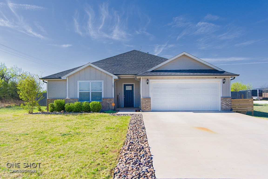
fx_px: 216
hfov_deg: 63.7
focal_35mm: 29
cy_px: 90
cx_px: 134
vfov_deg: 45.0
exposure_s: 1/1250
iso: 400
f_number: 7.1
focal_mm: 29
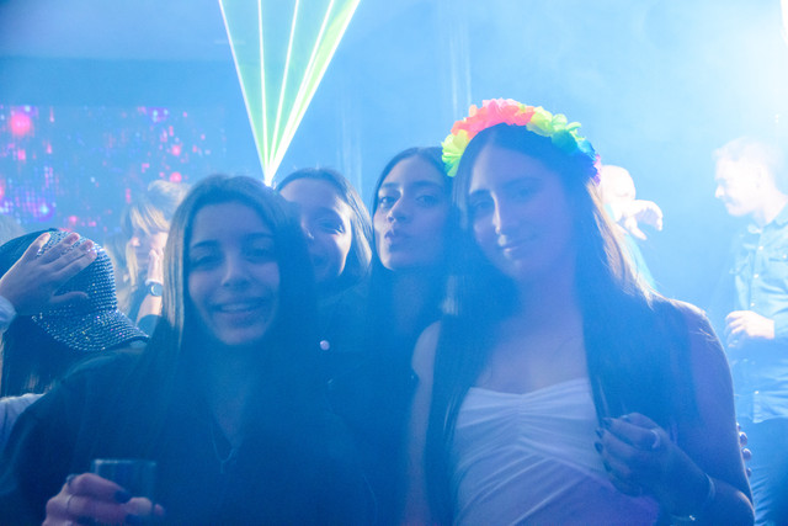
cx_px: 394
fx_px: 1018
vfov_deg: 29.0
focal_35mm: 46
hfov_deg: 42.3
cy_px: 263
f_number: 3.3
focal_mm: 31
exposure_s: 1/160
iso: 2500
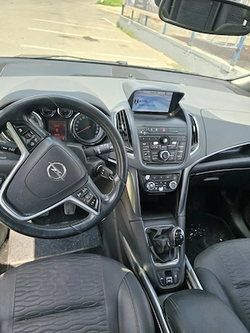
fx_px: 221
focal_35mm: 23
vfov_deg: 73.9
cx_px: 125
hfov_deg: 58.9
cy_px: 166
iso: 16
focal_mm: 6.3
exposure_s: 1/182
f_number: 1.7
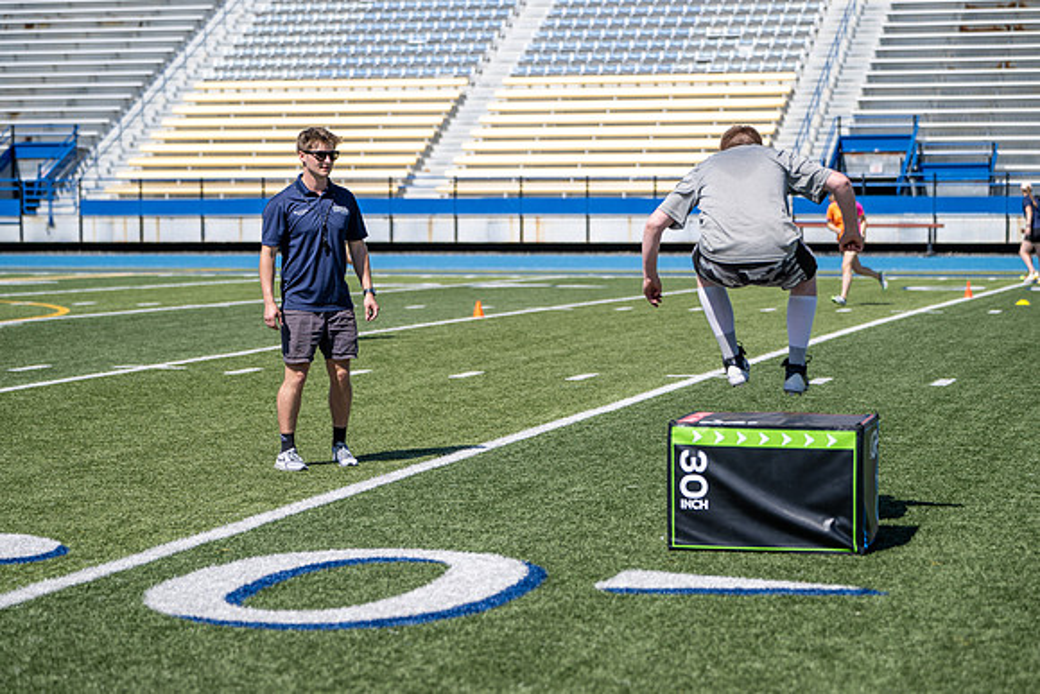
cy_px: 364
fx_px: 2630
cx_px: 529
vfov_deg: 15.0
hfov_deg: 22.4
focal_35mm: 91
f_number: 3.2
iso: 50
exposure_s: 1/800
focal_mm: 86
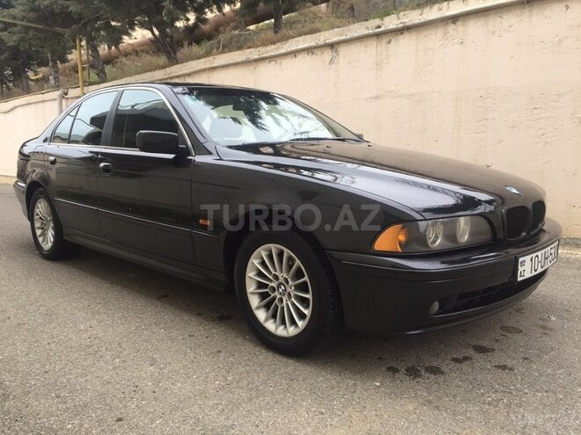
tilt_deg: -7.0
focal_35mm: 29
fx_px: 487
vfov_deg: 48.2
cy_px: 218
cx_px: 290
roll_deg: -1.7
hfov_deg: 61.7
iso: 32
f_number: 2.2
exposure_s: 1/230
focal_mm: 4.15
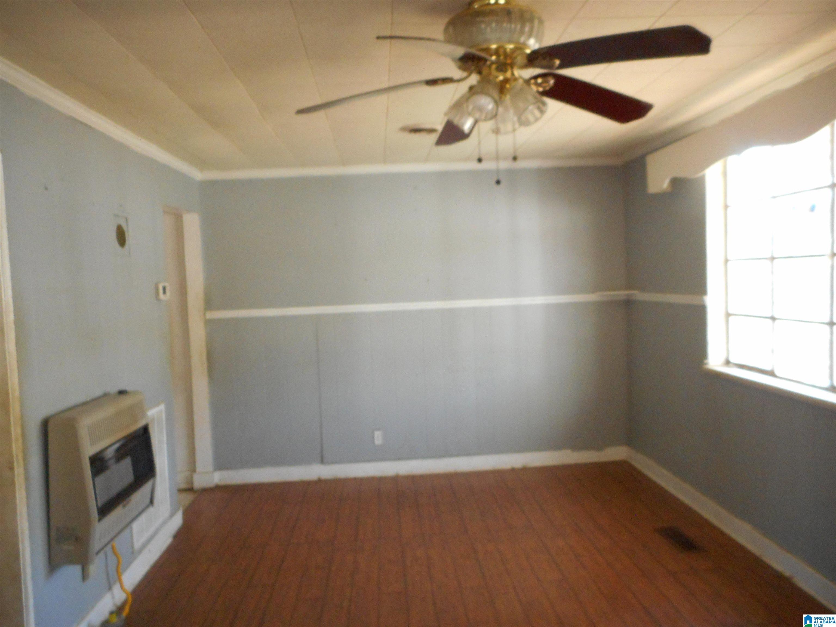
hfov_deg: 69.4
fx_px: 604
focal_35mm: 25
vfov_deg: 54.9
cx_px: 418
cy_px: 314
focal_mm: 4.5
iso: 450
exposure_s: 1/25
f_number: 3.7
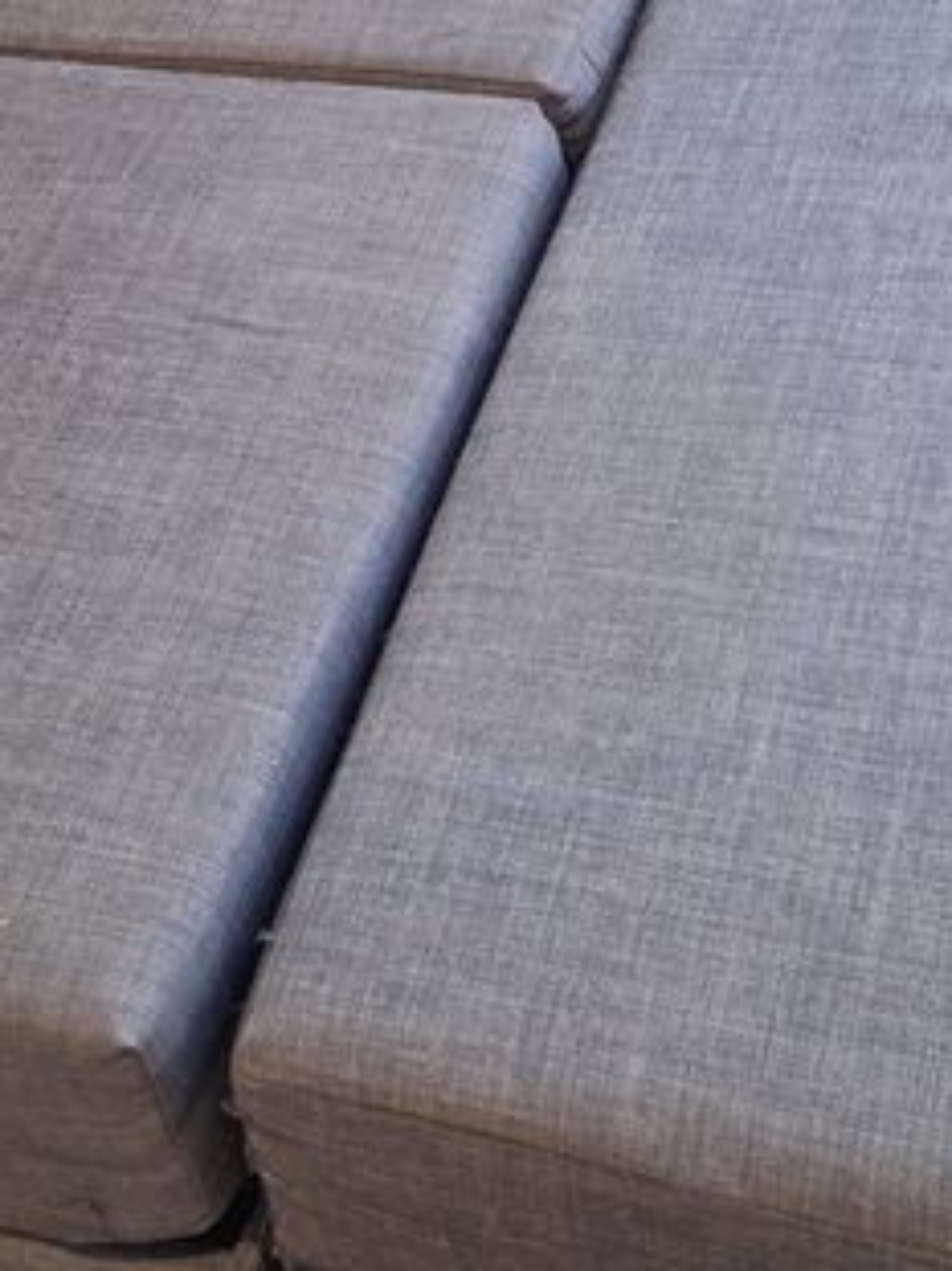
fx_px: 2715
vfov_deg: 25.5
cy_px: 127
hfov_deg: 19.8
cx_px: 270
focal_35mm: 74
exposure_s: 1/20
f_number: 1.8
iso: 400
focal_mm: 5.54
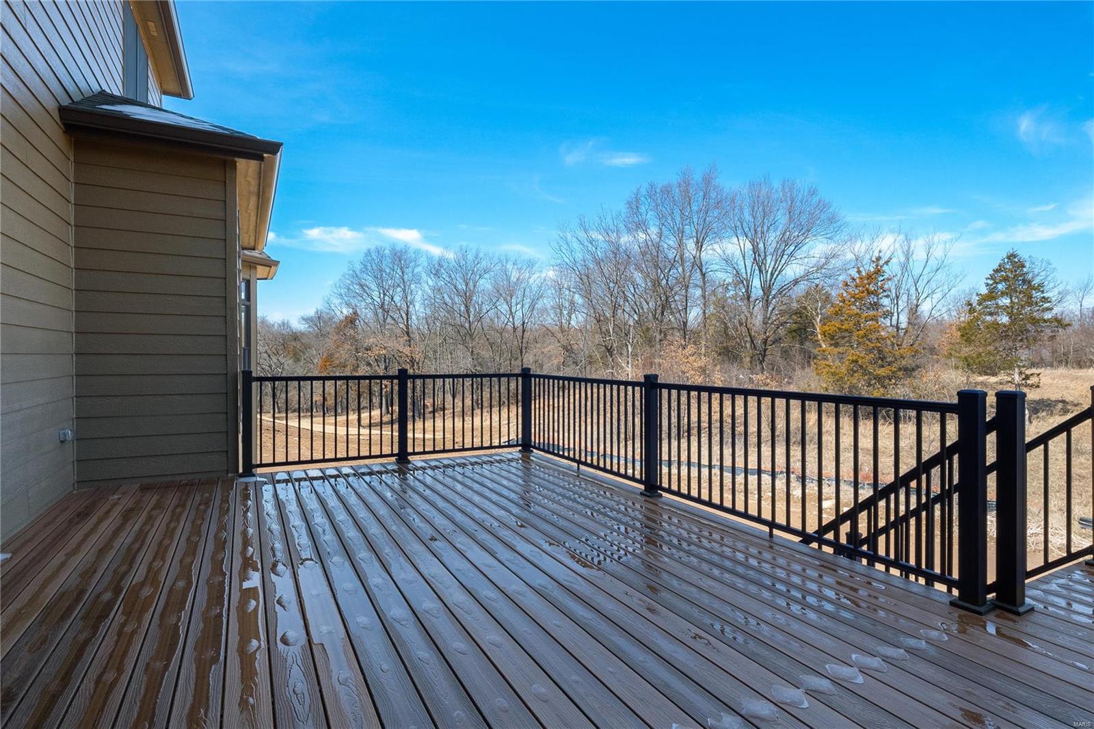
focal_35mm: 18
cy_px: 364
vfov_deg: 67.4
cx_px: 547
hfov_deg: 90.0
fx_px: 547
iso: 400
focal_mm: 9
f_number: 8
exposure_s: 1/200
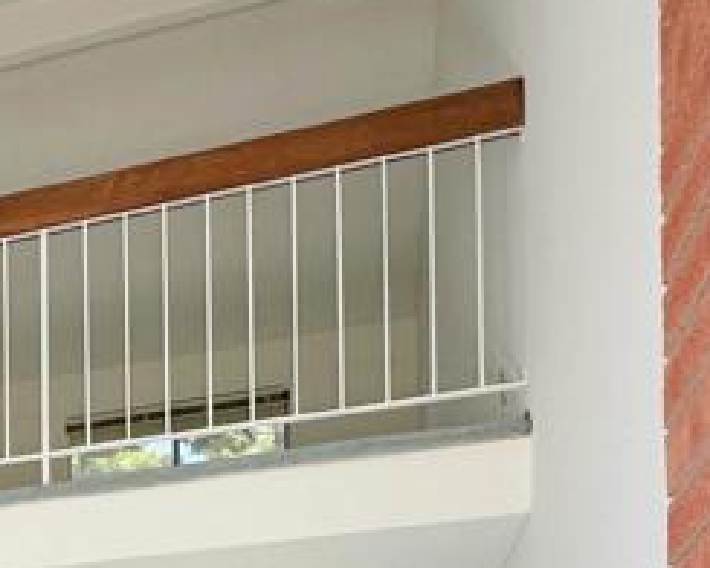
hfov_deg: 29.7
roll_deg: +0.4
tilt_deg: +0.6
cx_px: -72
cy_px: 930
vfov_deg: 21.0
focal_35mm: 57
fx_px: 1198
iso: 64
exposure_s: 1/120
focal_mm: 2.22
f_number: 2.2
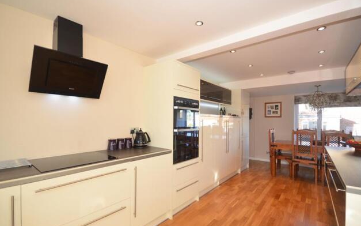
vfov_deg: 71.2
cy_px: 120
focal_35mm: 16
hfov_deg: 97.8
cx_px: 184
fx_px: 157
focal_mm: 10
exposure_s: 1/80
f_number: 5.6
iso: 400
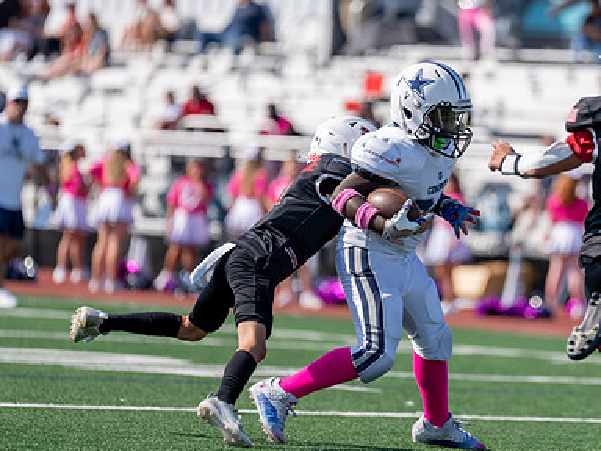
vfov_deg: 4.8
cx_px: 418
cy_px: 230
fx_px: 5400
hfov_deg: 6.4
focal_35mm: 311
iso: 100
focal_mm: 200
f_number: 2.8
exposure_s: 1/2000
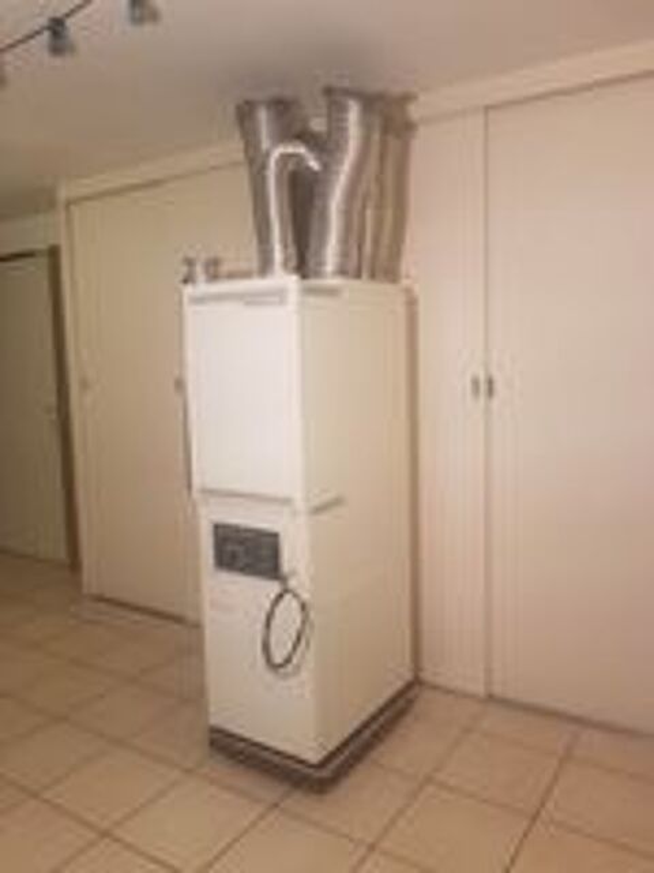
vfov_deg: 67.3
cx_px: 327
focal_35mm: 26
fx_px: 655
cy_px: 436
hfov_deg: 53.1
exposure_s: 1/50
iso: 100
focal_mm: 4.2
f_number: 1.7
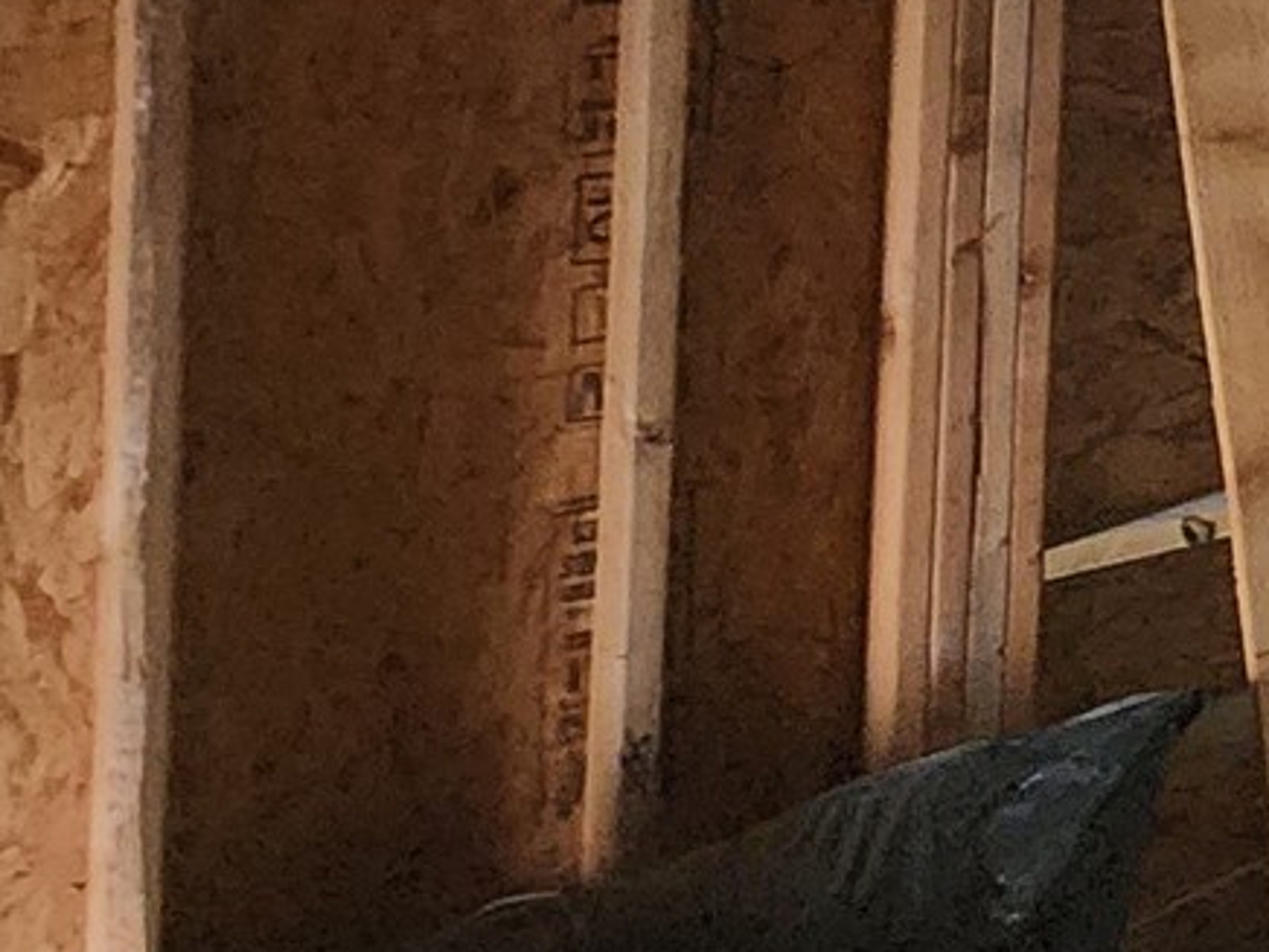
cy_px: -224
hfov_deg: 16.5
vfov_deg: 22.0
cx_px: 2864
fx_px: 2236
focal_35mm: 61
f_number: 2.2
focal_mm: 2.2
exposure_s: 1/30
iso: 640
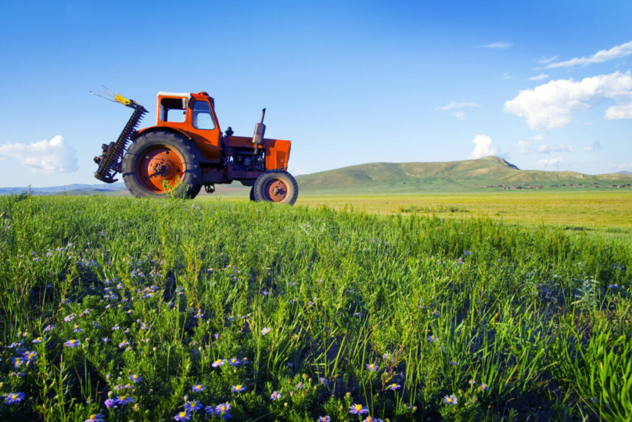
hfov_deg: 70.4
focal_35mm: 26
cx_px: 316
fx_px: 448
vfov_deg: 50.4
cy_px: 211
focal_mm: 17
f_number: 13
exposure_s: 1/40
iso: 100
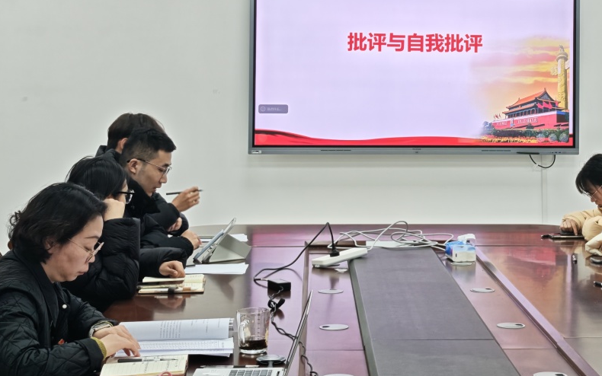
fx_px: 1296
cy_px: 68
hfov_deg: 25.8
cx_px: 460
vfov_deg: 16.4
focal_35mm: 79
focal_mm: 6.55
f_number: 1.62
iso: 50
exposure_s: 1/135
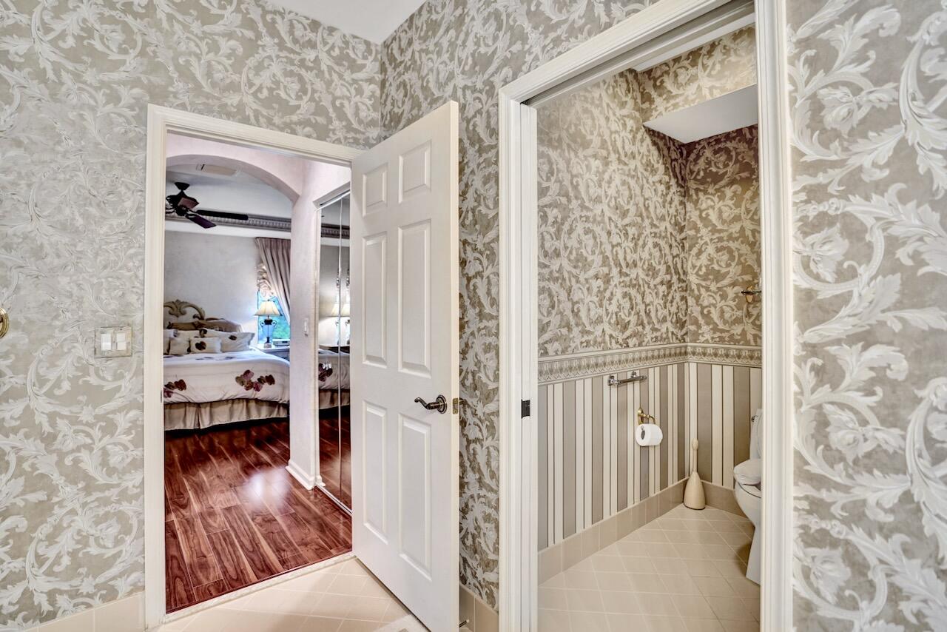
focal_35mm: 16
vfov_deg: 73.8
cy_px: 316
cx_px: 474
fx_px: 421
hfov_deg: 96.7
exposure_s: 1/200
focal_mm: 16
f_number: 2.8
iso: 800
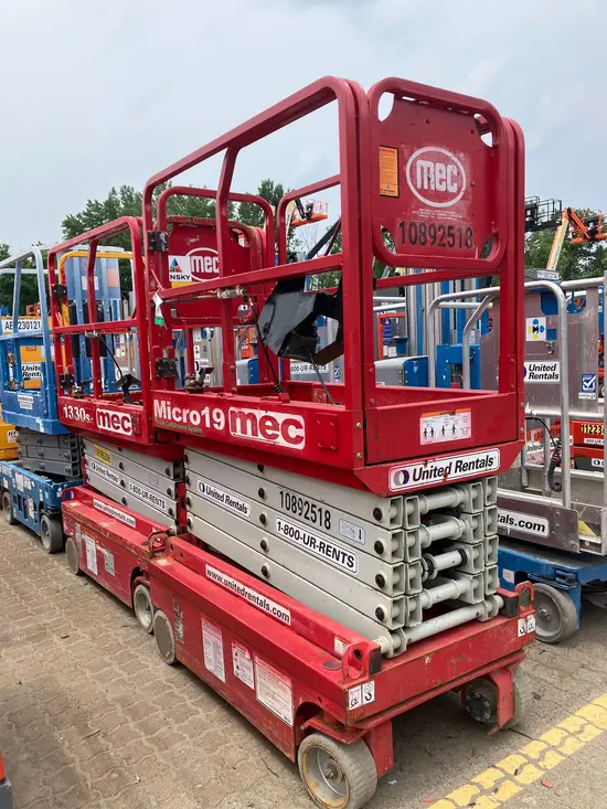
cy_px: 404
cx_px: 304
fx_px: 654
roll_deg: +3.0
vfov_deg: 63.4
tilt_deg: -4.7
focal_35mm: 28
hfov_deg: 49.8
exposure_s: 1/1245
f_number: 1.8
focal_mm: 3.99
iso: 32
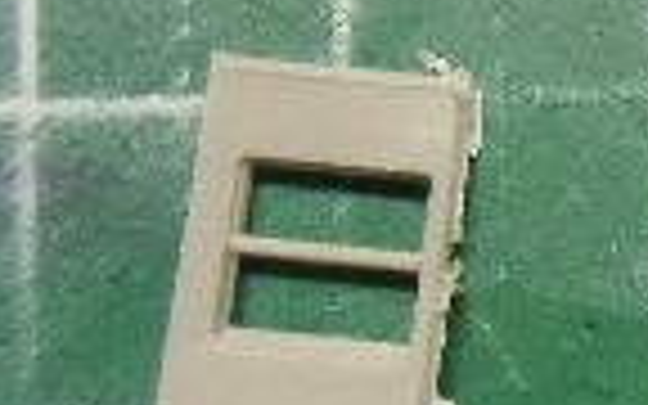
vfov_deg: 11.2
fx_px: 2049
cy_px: 380
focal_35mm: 116
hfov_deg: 15.8
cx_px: 1100
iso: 800
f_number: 3.5
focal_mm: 5.36
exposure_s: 1/100
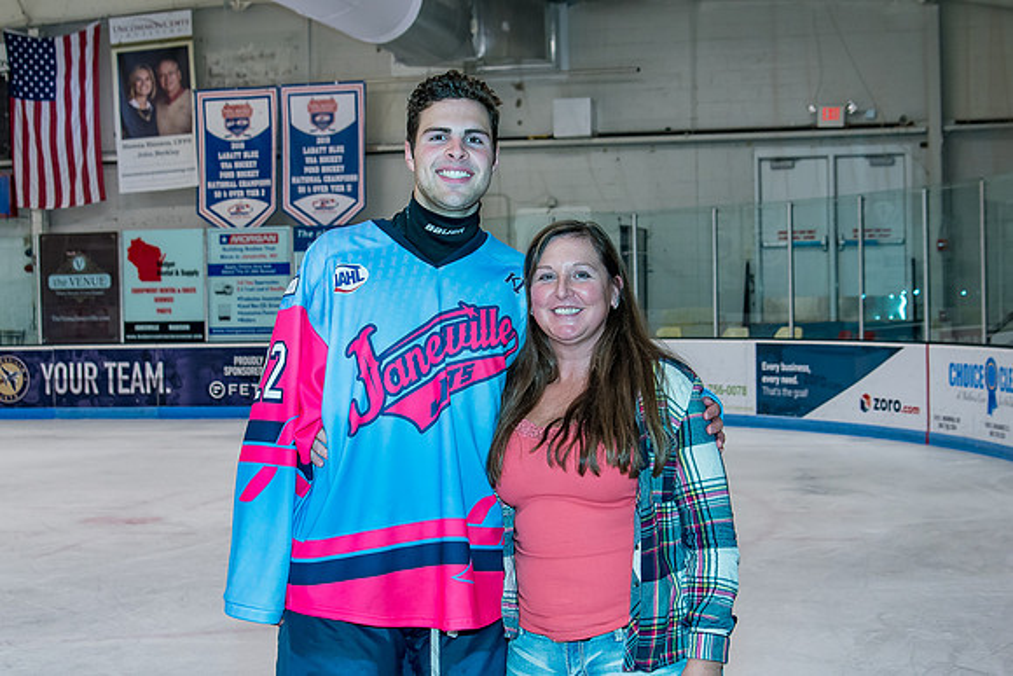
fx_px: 1719
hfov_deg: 32.8
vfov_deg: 22.2
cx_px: 505
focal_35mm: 61
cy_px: 341
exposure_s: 1/200
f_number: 4.5
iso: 400
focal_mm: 31
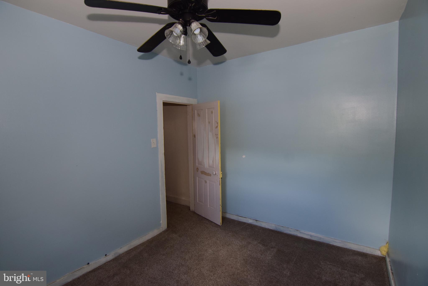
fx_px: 196
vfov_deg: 72.2
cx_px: 214
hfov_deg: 94.9
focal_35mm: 16
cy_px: 143
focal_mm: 11
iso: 800
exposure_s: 1/60
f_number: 7.1
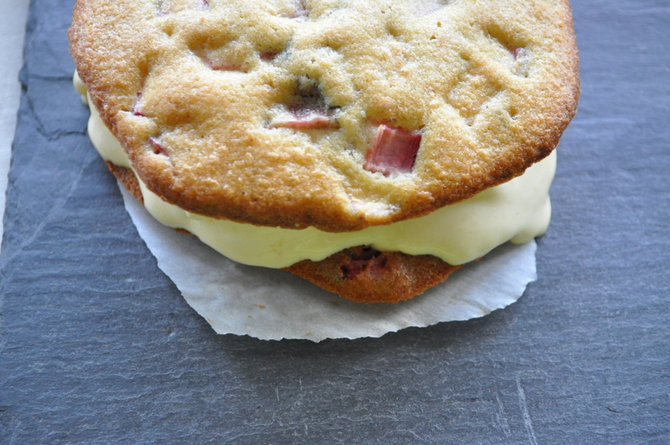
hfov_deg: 29.3
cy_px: 222
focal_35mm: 69
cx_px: 335
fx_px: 1283
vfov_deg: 19.7
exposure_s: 1/40
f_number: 5.3
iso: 1600
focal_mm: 46
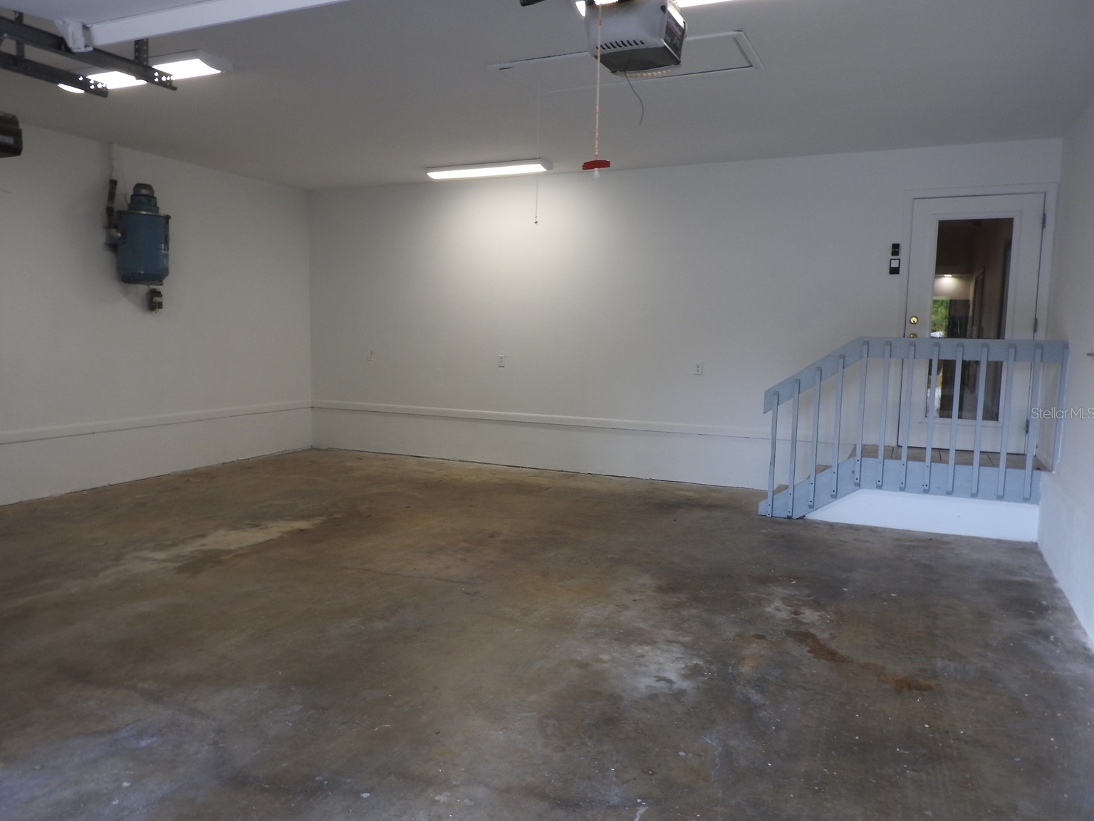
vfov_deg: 54.9
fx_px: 790
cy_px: 413
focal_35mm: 25
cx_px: 528
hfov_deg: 69.4
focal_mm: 4.3
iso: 100
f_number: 3.3
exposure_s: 1/50
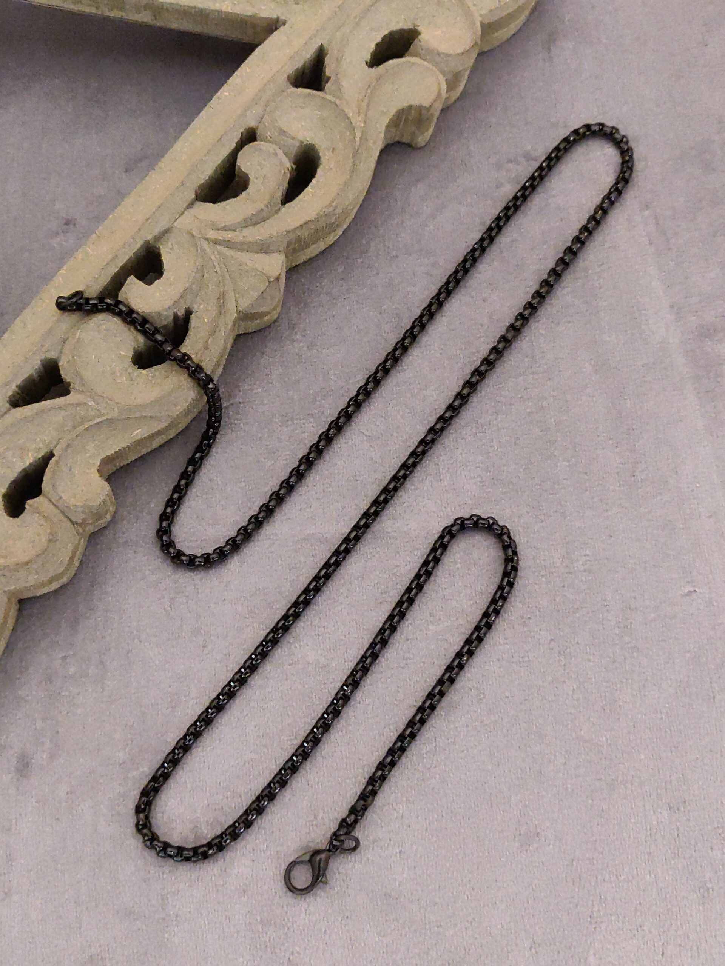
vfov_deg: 69.4
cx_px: 362
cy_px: 483
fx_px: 698
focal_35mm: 25
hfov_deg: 54.9
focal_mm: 4.25
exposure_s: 1/14
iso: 3200
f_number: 1.7
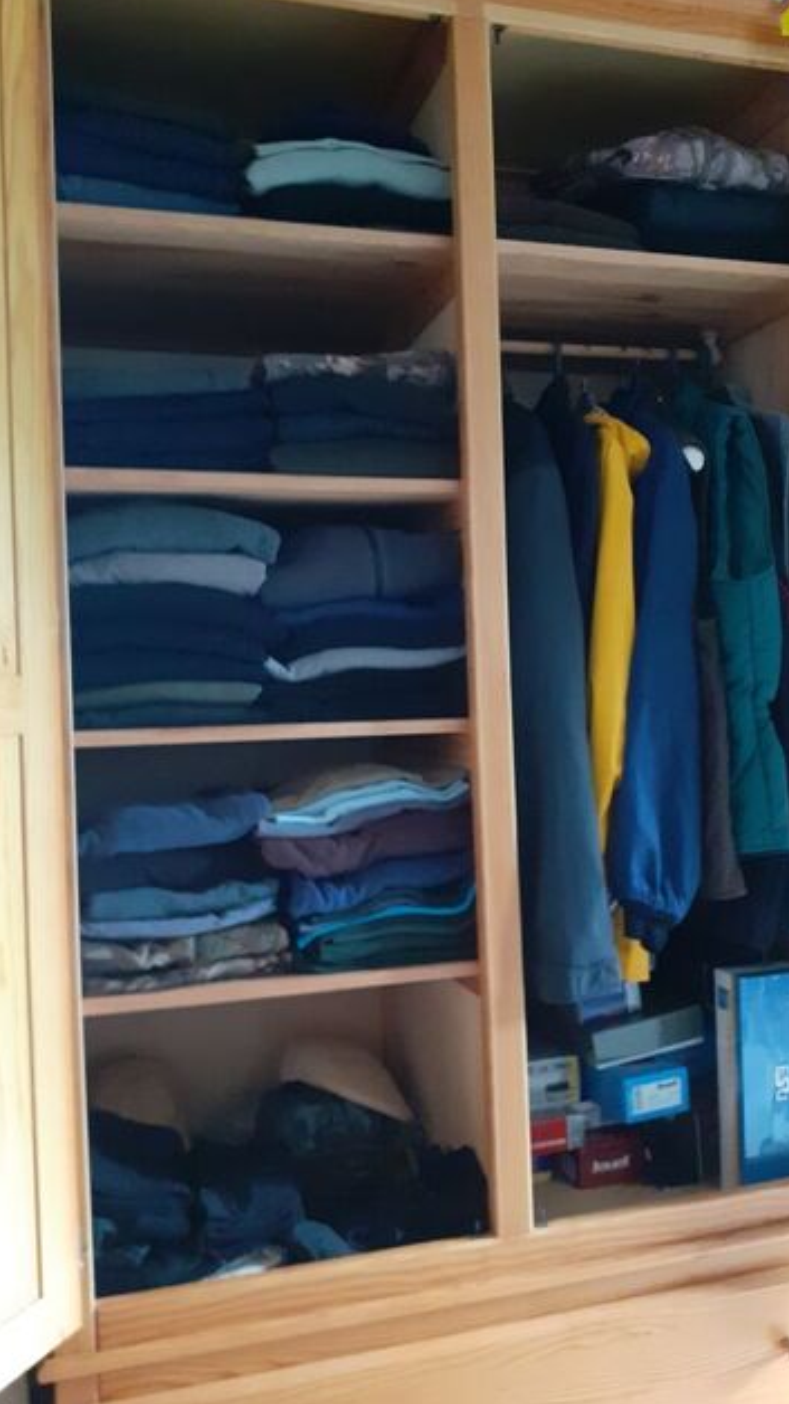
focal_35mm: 30
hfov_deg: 38.9
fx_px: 1116
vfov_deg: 64.3
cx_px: 405
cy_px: 709
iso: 500
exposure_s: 1/25
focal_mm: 3.6
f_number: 1.9
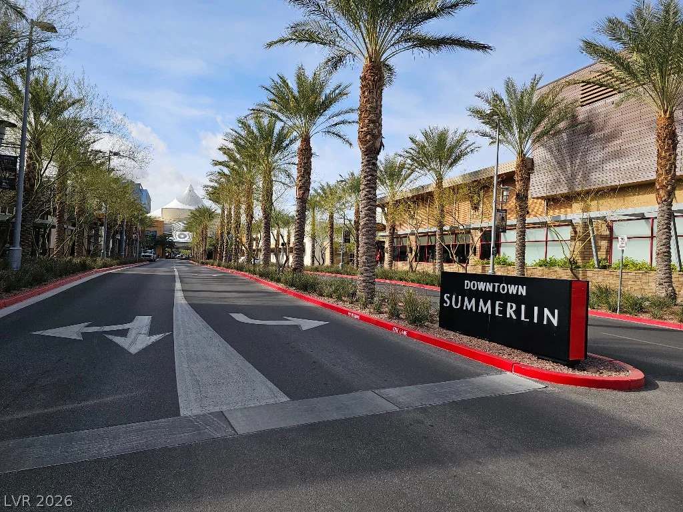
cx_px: 342
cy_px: 256
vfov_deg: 58.9
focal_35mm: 23
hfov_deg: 73.9
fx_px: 454
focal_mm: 6.3
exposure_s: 1/541
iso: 10
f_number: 1.7
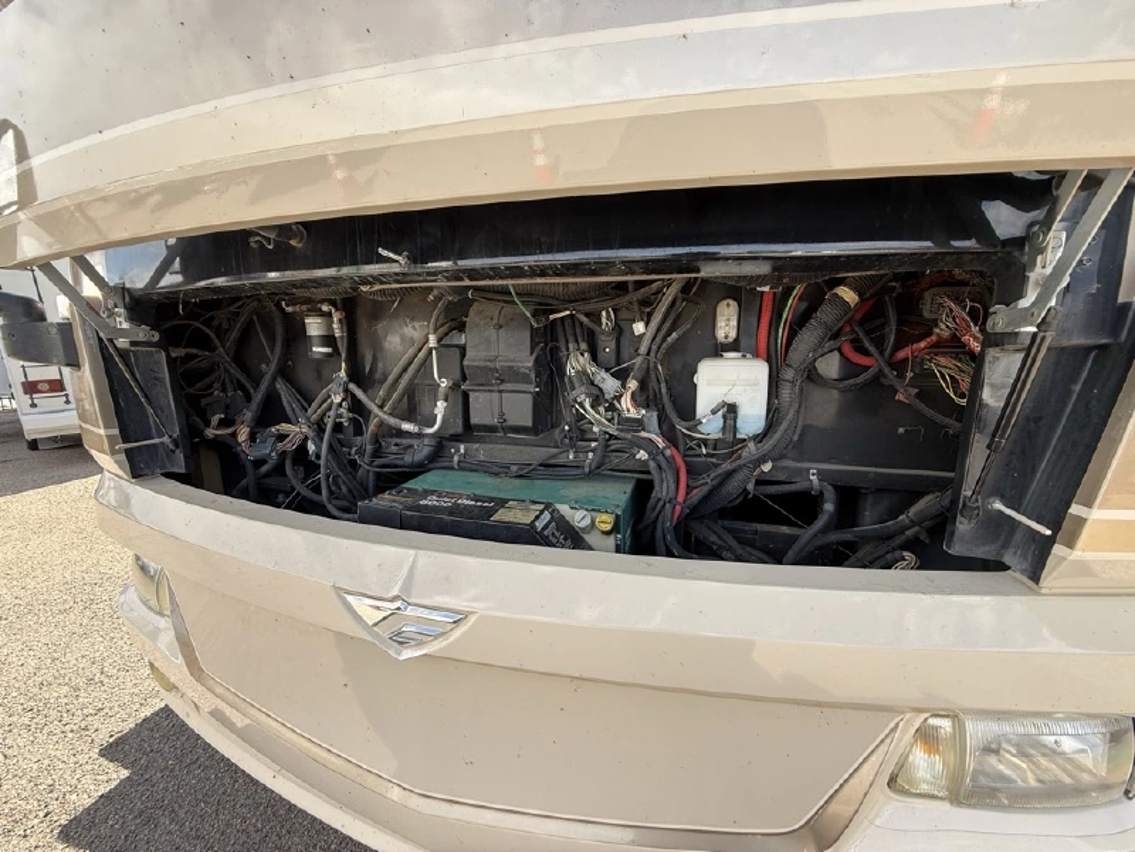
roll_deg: +0.3
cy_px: 426
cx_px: 568
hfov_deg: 102.1
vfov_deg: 85.7
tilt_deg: -9.1
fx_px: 459
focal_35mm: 14
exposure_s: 1/179
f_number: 2.2
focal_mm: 2.22
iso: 50
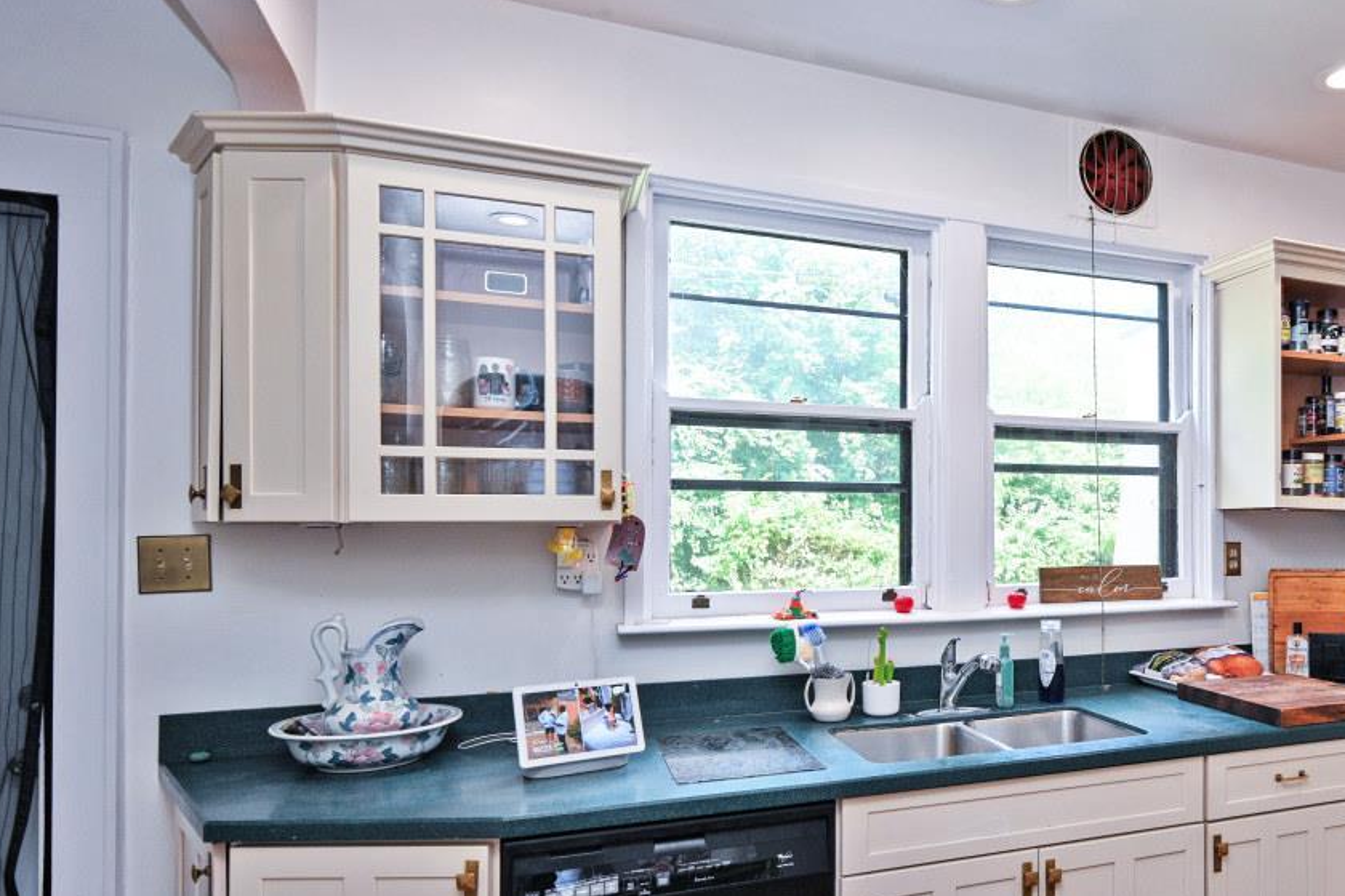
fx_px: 934
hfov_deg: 68.0
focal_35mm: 25
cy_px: 514
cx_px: 970
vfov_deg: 51.1
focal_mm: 14
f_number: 4.5
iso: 200
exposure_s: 1/80
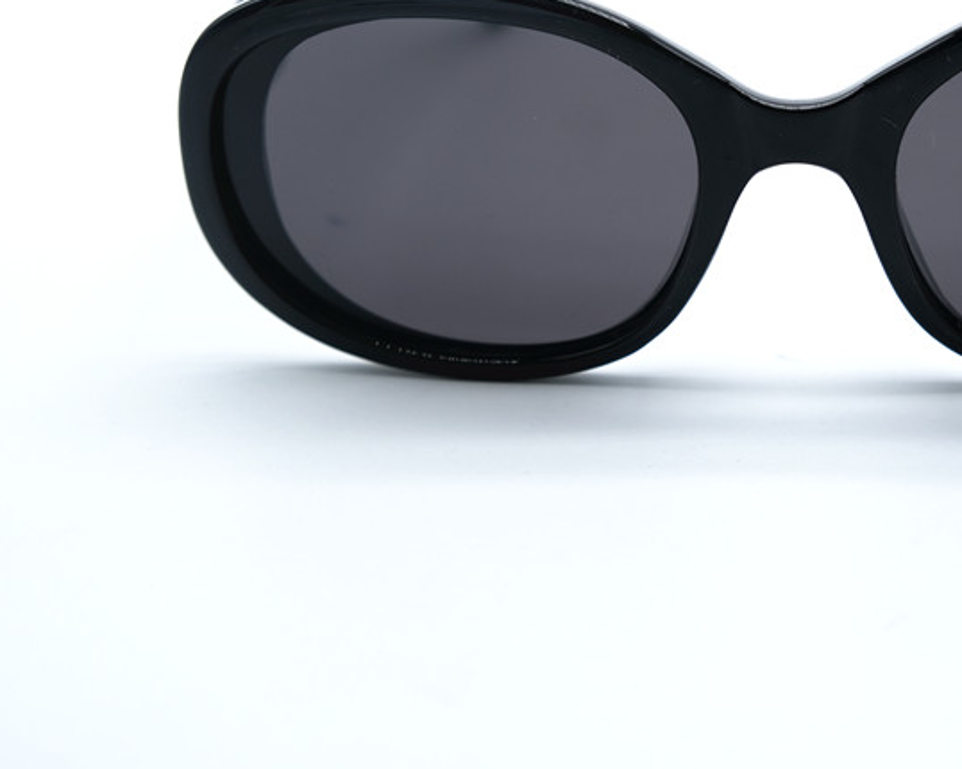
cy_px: 188
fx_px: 2533
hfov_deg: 21.2
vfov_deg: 17.2
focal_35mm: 89
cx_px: 801
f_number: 5
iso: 160
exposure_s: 1/220
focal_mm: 34.3
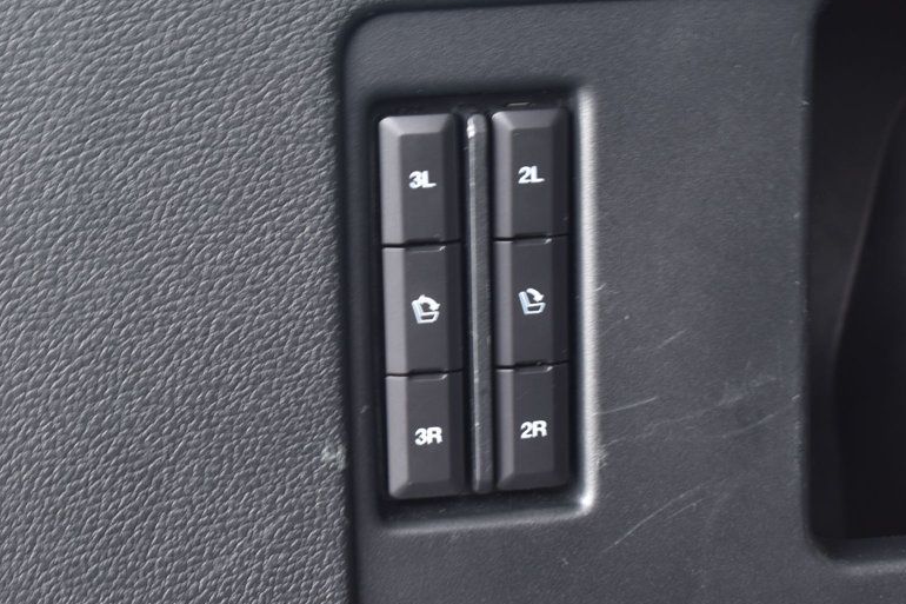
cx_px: 447
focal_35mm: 110
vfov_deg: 12.5
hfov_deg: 18.6
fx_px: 2759
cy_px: 288
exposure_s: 1/15
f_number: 6.3
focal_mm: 55
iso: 450
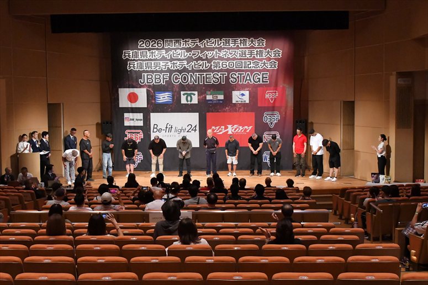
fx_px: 618
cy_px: 142
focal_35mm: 52
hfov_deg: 38.2
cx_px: 214
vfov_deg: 26.0
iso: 10000
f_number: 5.6
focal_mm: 35
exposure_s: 1/400
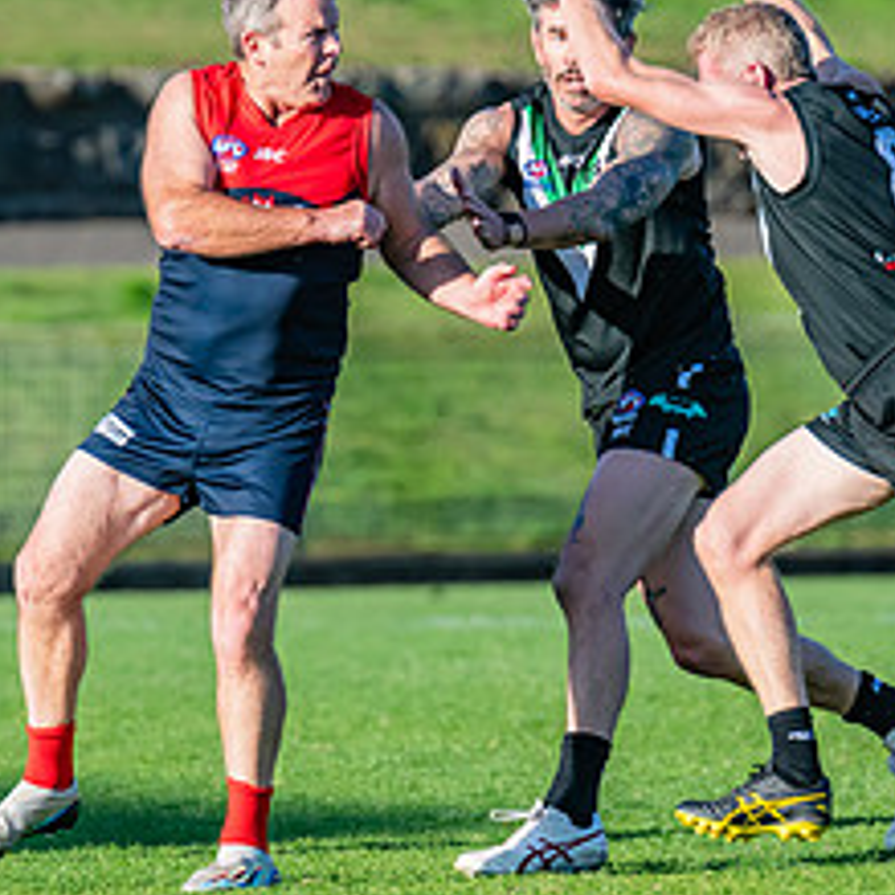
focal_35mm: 1054
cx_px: 341
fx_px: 30831
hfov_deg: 1.7
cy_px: 418
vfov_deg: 1.7
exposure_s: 1/1600
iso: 800
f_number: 6.3
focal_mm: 420
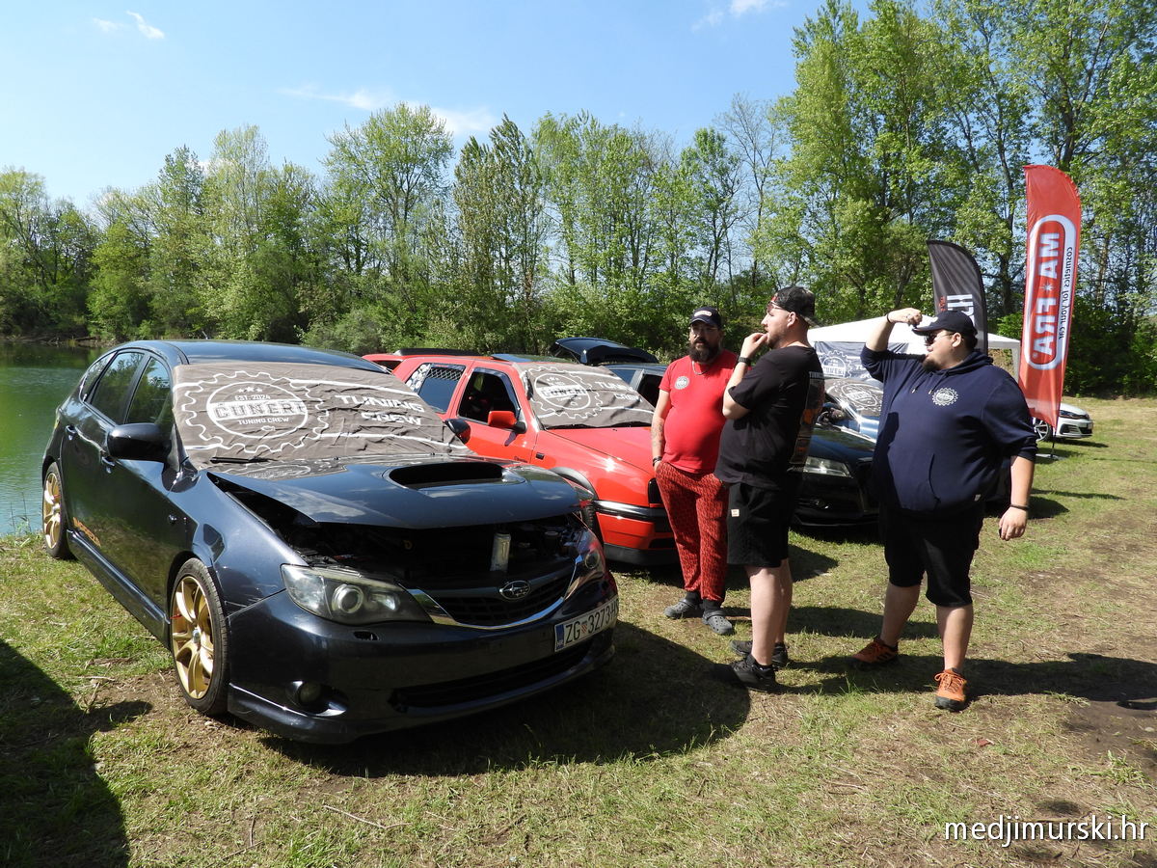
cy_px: 434
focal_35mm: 24
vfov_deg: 56.8
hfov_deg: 71.6
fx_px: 802
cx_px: 578
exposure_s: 1/1250
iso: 100
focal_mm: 4.3
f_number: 2.8
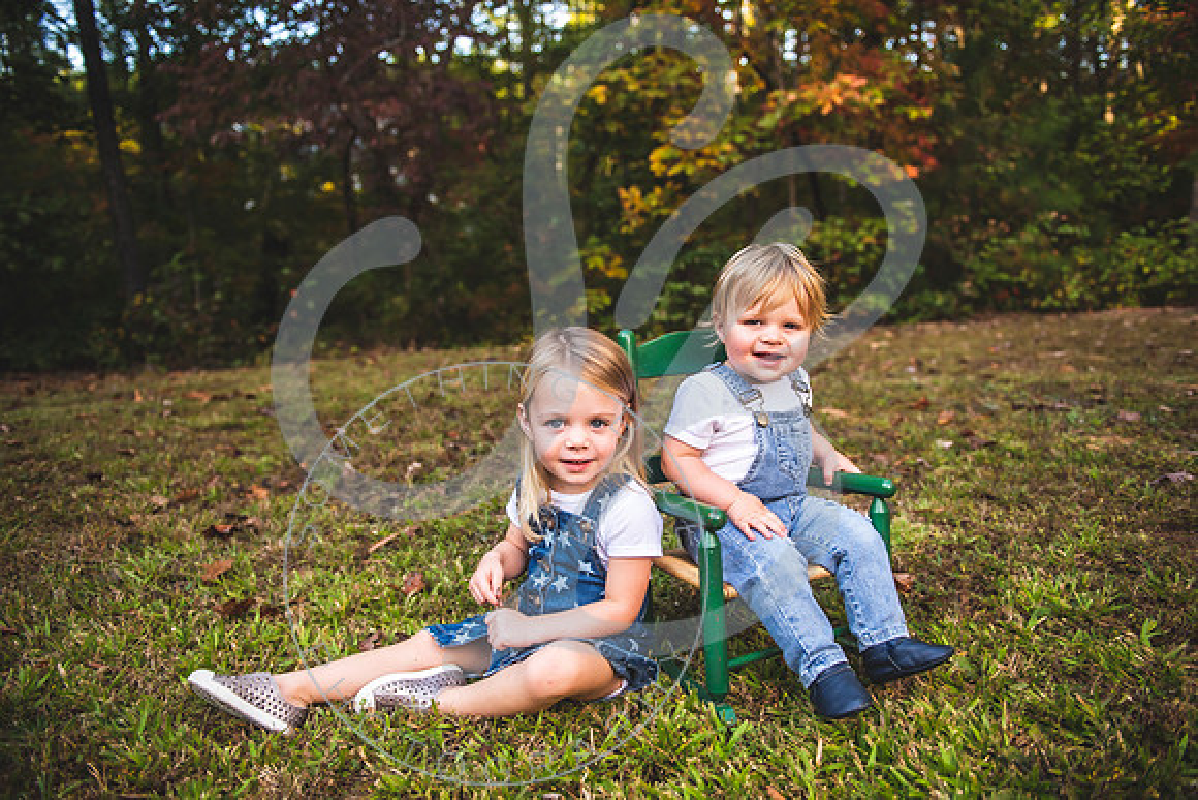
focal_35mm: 26
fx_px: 865
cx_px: 599
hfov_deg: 69.4
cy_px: 400
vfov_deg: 49.6
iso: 100
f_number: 2.8
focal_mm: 26
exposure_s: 1/200
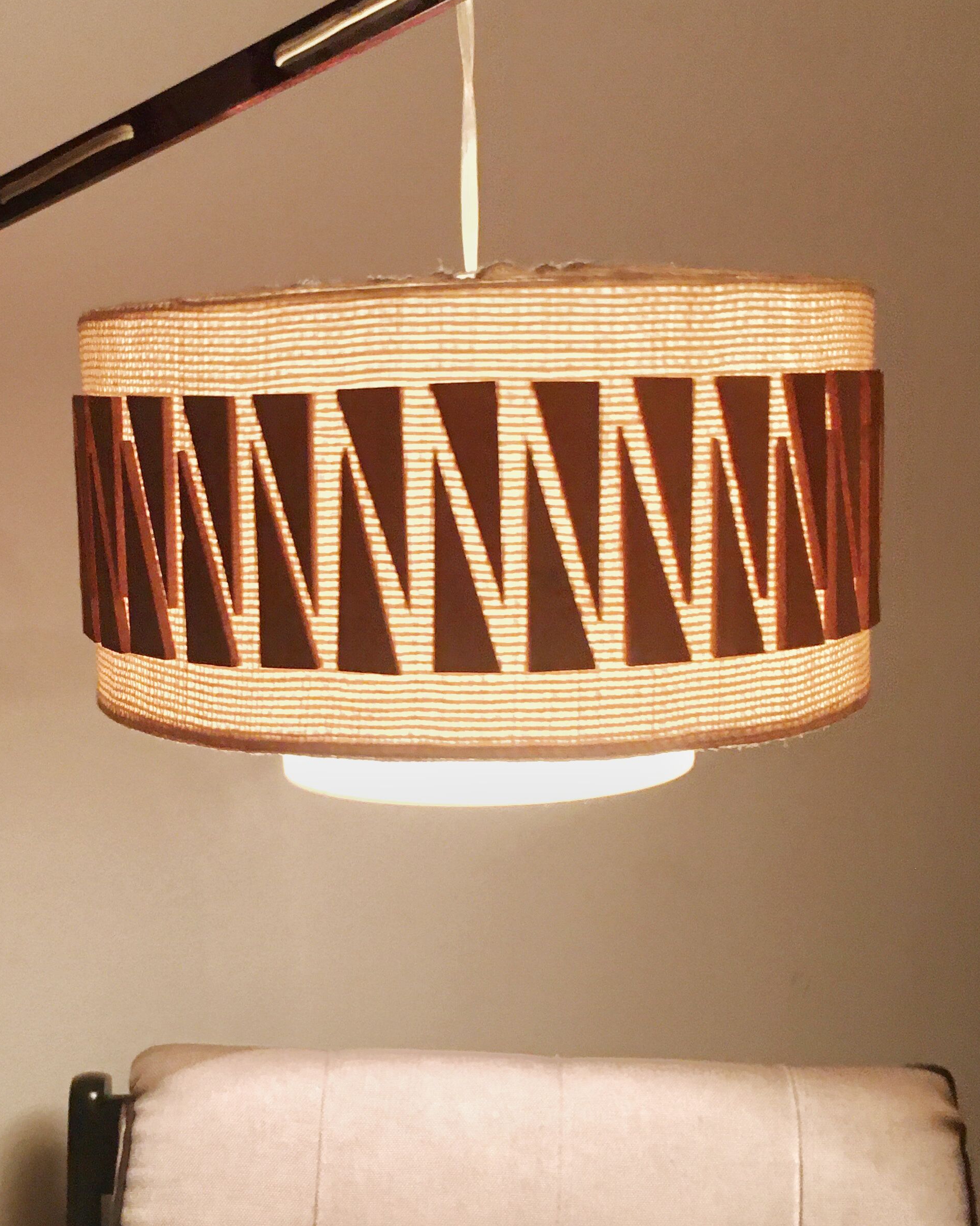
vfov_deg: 38.8
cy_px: 633
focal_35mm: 48
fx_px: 1740
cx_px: 331
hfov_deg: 31.2
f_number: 2.2
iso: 80
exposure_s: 1/17
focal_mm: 4.15
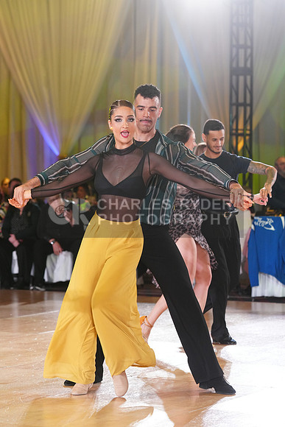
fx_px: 1400
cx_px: 142
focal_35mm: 118
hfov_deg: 11.6
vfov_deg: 17.3
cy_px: 214
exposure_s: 1/400
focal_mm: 118
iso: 2500
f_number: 4
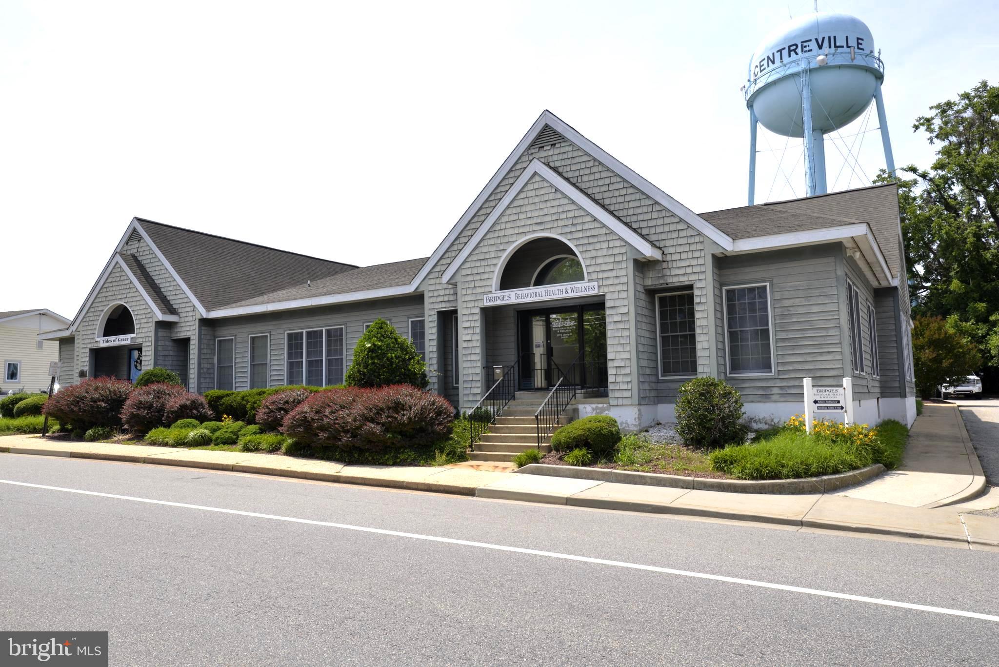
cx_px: 500
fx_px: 694
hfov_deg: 71.5
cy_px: 334
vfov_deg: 51.3
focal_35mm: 25
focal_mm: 25
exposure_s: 1/200
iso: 100
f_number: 9
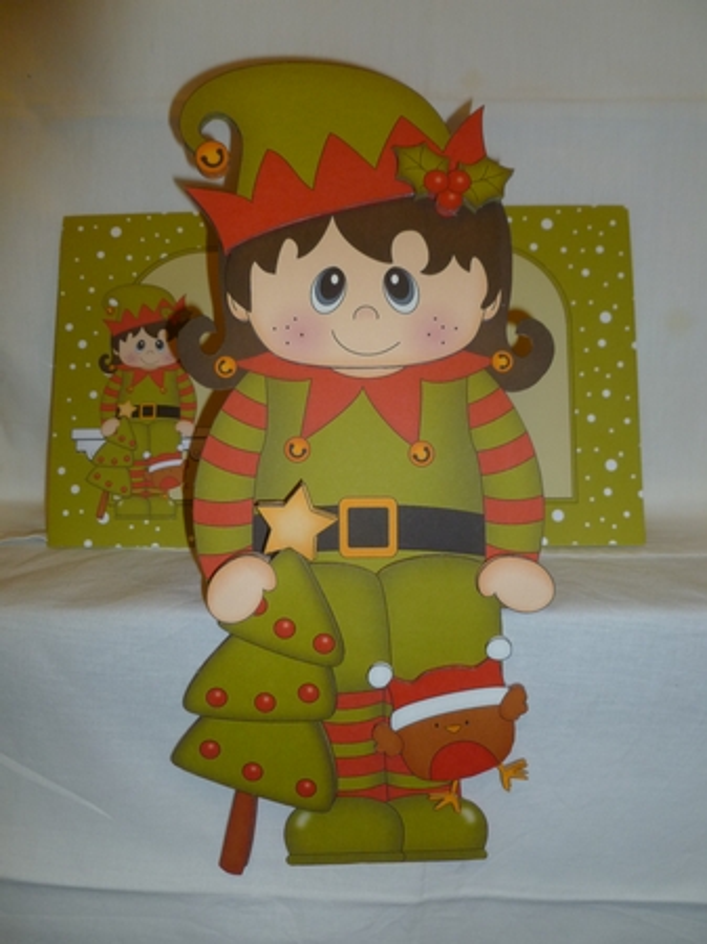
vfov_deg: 63.5
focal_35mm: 28
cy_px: 472
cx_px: 354
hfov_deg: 49.7
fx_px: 763
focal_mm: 5
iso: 125
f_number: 3.3
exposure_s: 1/30
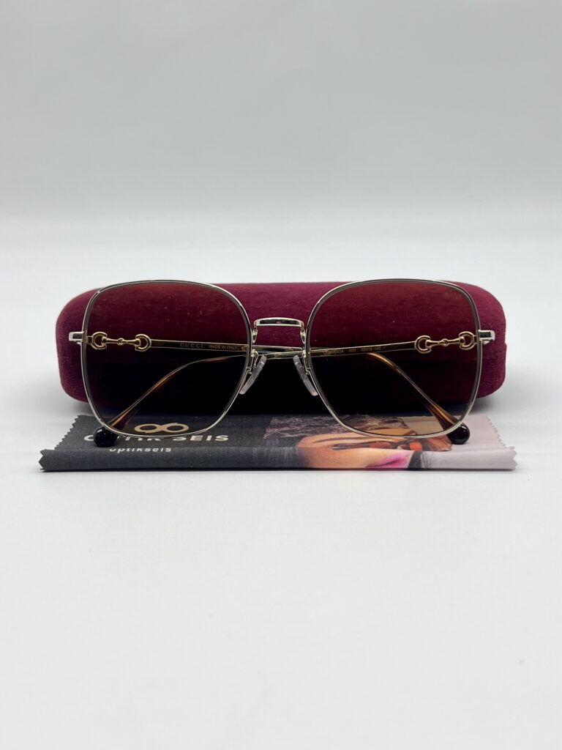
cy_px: 375
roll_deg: +0.5
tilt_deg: -14.9
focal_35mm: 26
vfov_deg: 67.3
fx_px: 563
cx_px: 281
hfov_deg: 53.1
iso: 40
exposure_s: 1/185
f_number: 1.5
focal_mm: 5.7
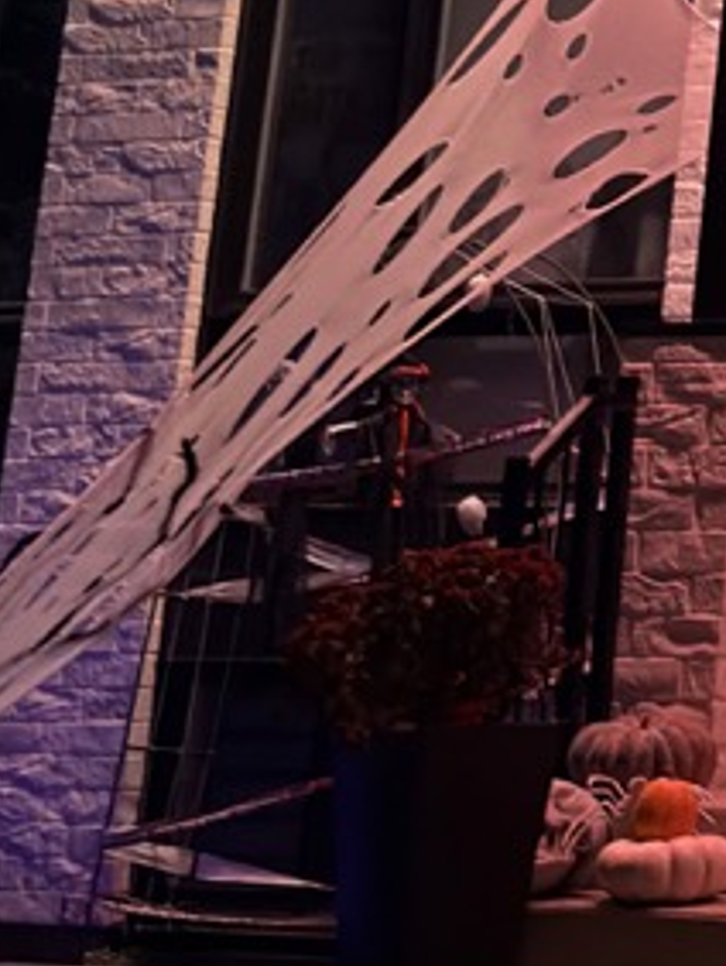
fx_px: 3797
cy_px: -754
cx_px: 1634
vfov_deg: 13.1
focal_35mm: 136
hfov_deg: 9.8
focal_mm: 6.76
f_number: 1.78
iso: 800
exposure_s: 1/15
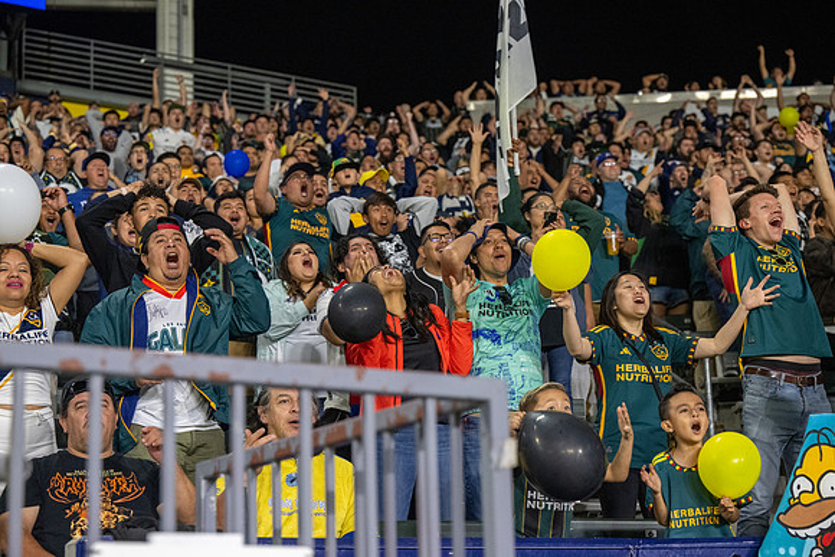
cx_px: 418
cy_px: 278
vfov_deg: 17.5
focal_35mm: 78
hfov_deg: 26.0
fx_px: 1810
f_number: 4
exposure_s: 1/400
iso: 6400
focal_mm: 78
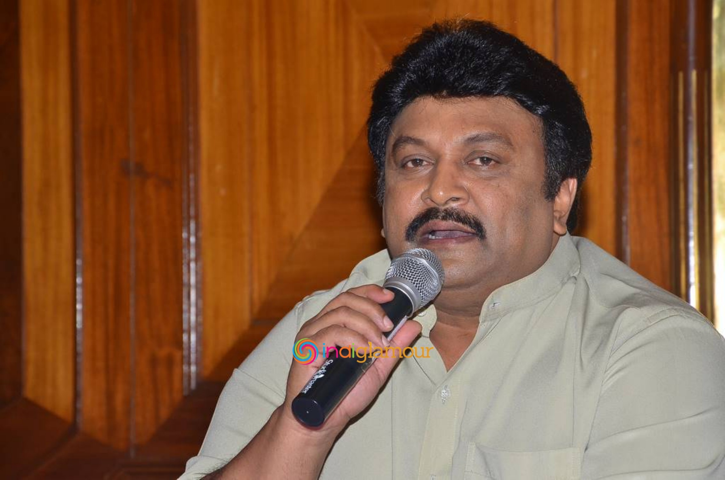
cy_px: 240
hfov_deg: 13.1
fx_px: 3165
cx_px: 362
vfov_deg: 8.7
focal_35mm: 158
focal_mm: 105
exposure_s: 1/125
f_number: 10
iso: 800
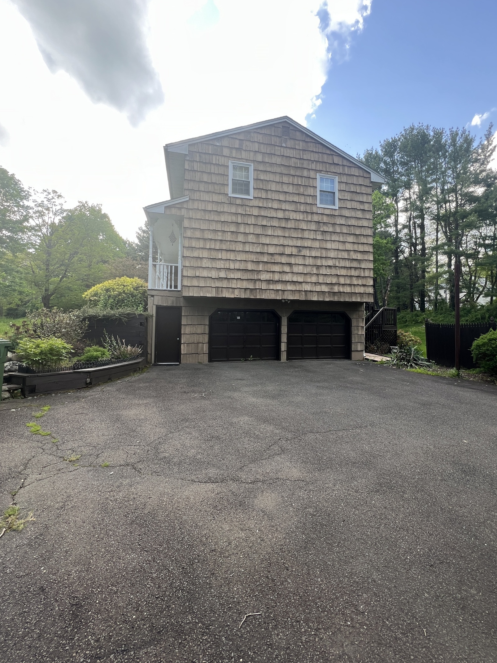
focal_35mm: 14
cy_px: 315
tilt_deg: +4.0
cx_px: 258
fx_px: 268
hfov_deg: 85.7
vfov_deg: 102.0
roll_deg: +0.8
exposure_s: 1/141
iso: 32
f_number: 1.8
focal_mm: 1.57
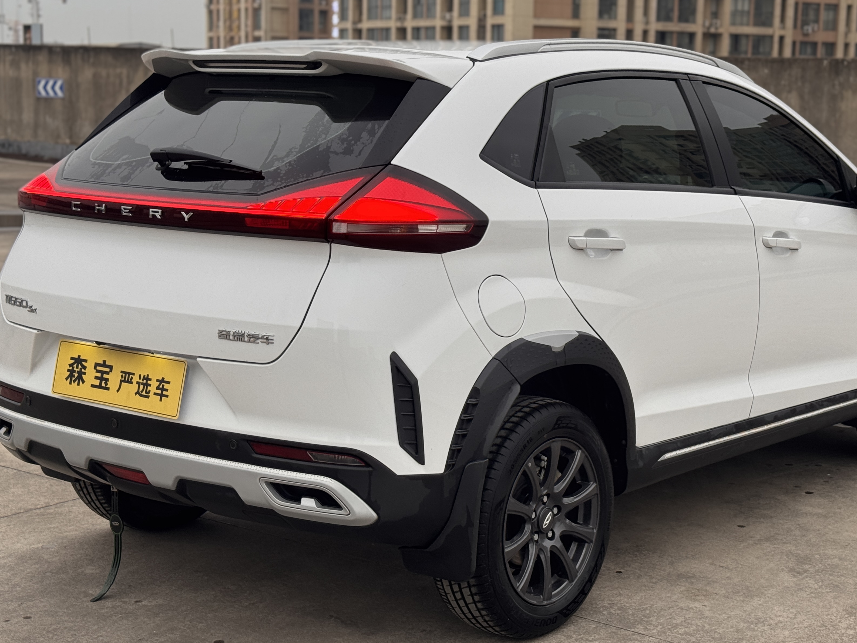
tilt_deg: -8.2
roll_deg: -1.4
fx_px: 1510
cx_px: 493
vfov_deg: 24.0
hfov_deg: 31.6
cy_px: 306
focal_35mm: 61
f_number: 1.78
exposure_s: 1/151
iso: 64
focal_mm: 6.76
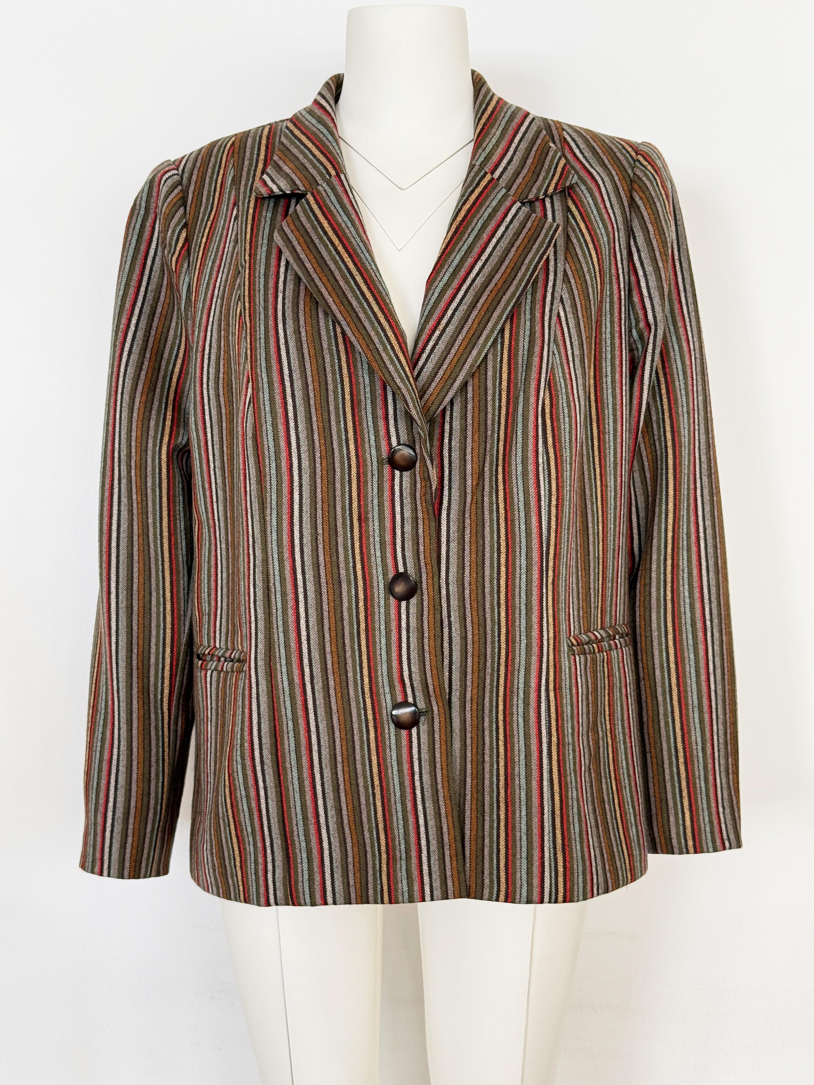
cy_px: 542
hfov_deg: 30.3
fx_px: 1505
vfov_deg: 39.7
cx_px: 407
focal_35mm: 48
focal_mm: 6.76
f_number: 1.78
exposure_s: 1/50
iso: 80
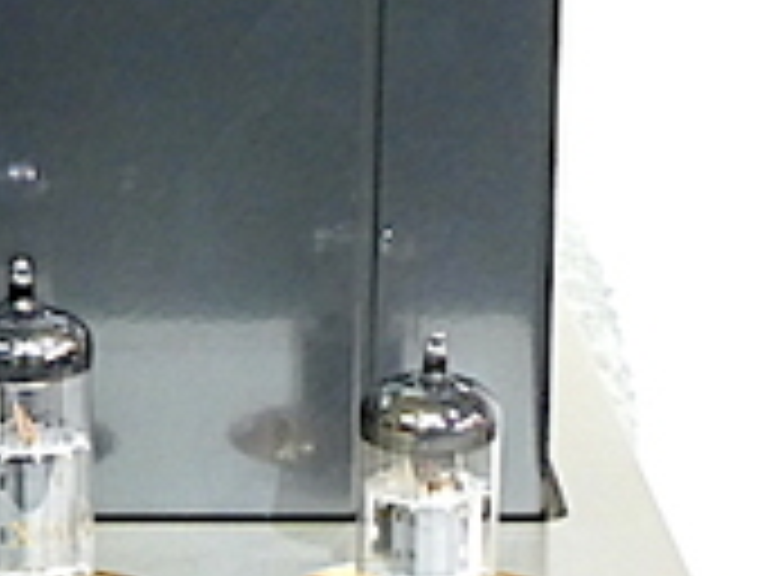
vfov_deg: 2.5
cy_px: 36
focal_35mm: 594
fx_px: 13204
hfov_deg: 3.3
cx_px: -1207
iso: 200
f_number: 5.1
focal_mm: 19
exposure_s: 1/5
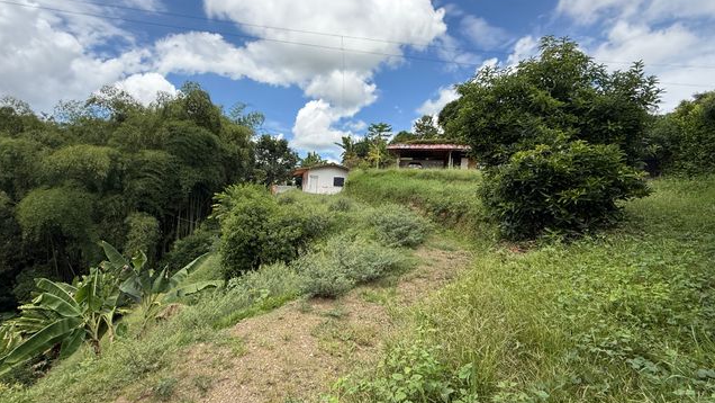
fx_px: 303
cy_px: 191
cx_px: 354
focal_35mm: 16
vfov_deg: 67.1
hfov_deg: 99.4
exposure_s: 1/1656
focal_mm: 2.22
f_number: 2.2
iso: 64
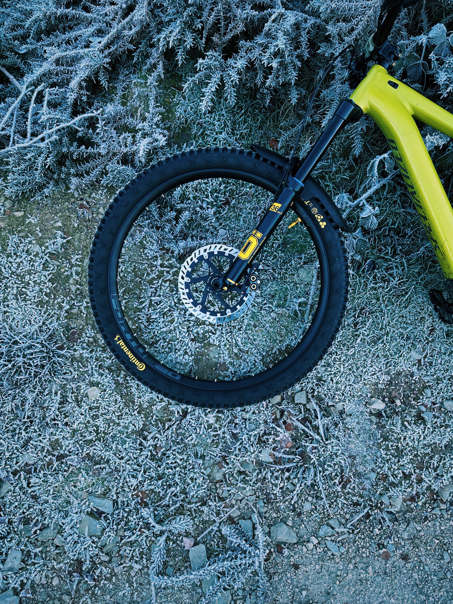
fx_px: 419
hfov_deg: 56.8
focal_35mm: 24
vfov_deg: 71.6
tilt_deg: -58.2
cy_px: 302
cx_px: 226
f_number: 1.78
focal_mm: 6.86
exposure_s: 1/121
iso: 64
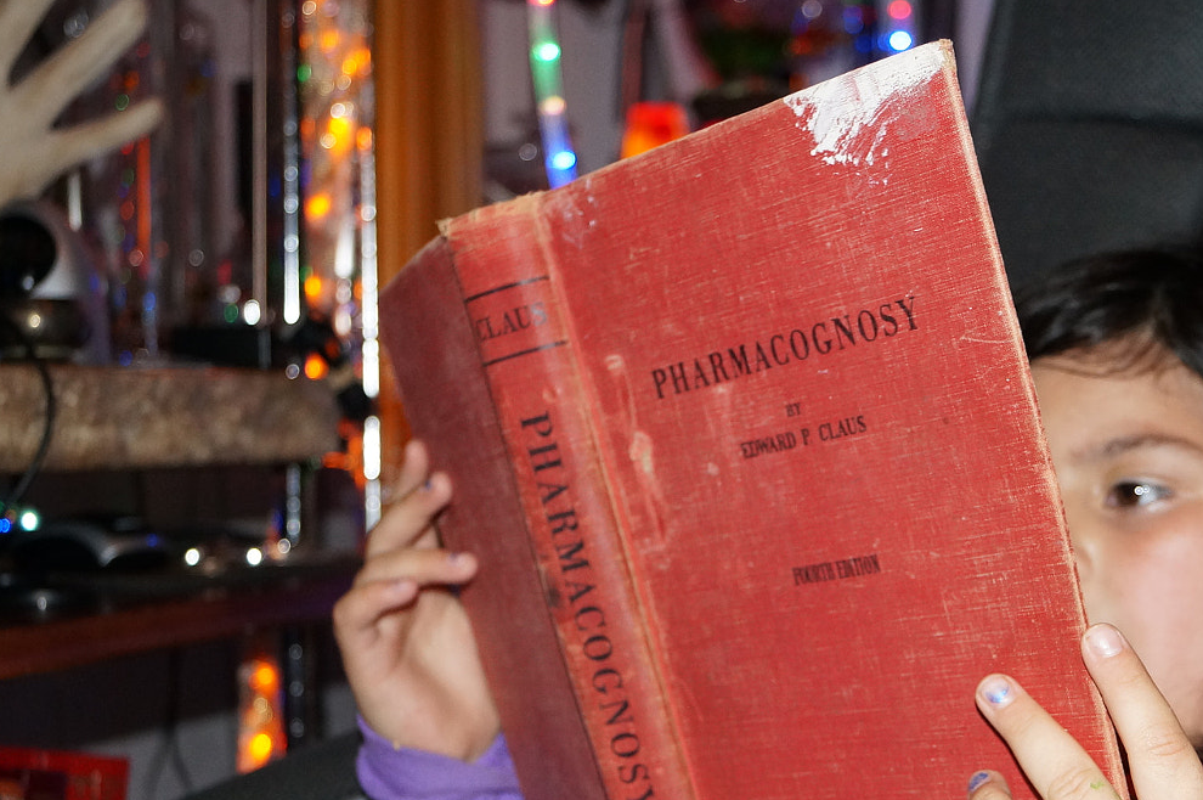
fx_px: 2103
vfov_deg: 21.3
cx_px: 866
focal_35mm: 63
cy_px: 633
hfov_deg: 31.5
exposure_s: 1/60
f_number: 4.5
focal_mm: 26
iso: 800
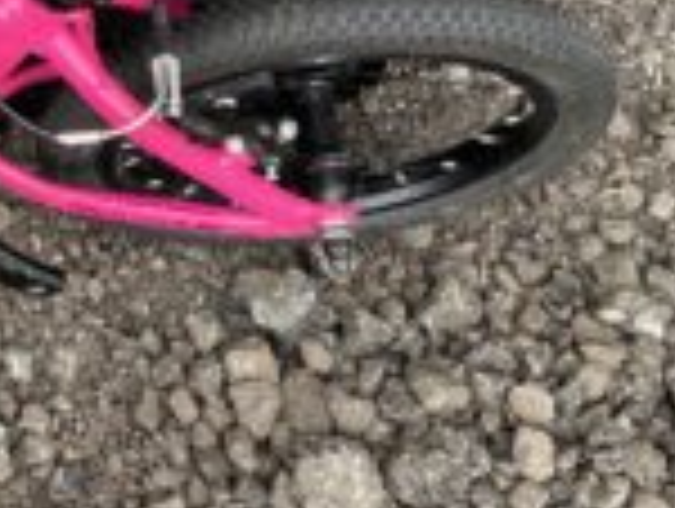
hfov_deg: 21.1
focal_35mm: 83
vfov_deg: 17.4
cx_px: -230
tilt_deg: -65.3
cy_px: 4
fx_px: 1621
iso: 32
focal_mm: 4.2
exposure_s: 1/126
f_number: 1.6
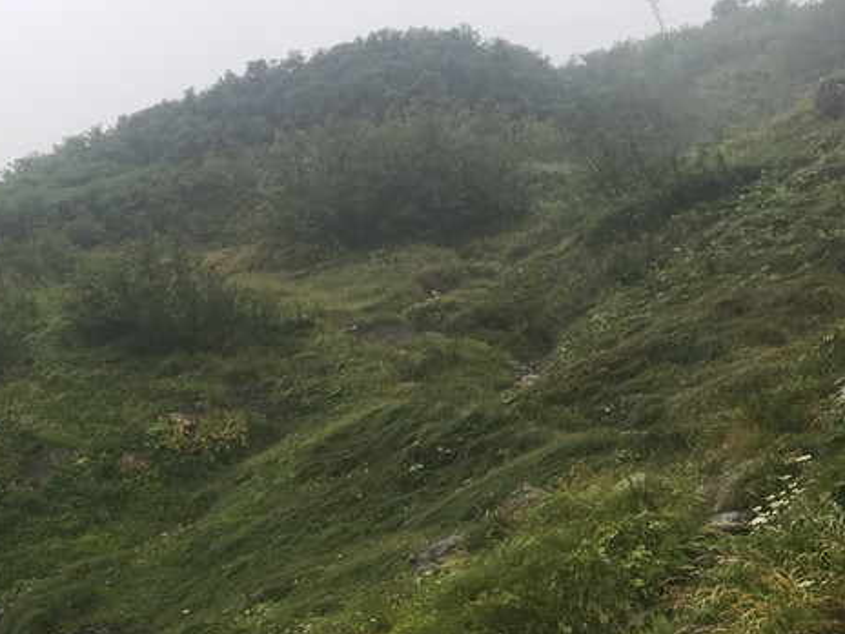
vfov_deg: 19.0
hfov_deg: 23.6
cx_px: -186
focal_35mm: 75
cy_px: 670
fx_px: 1831
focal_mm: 4.15
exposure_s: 1/549
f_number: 2.2
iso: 25
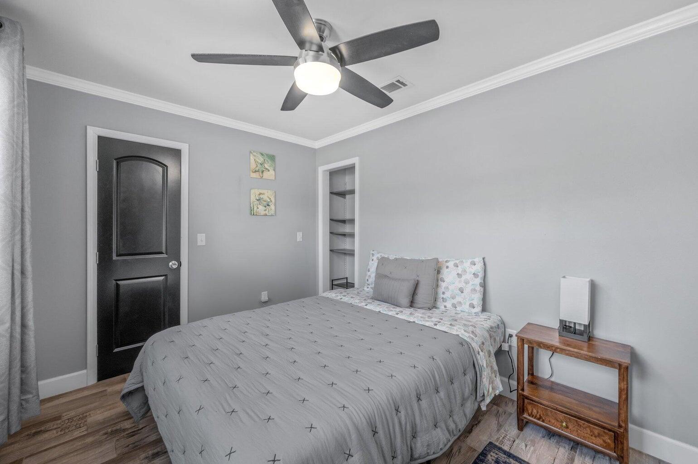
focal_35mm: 14
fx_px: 271
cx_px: 349
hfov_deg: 104.3
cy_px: 232
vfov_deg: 81.1
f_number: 9
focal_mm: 14
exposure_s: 1/4
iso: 320
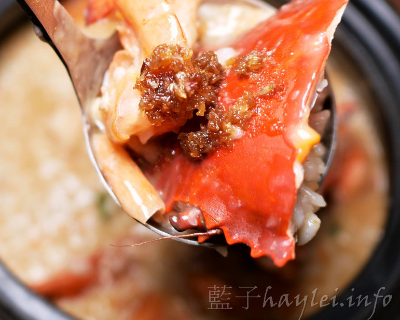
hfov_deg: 47.6
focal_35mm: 38
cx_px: 152
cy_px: 128
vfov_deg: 39.0
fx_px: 450
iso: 200
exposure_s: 1/160
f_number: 2
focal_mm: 15
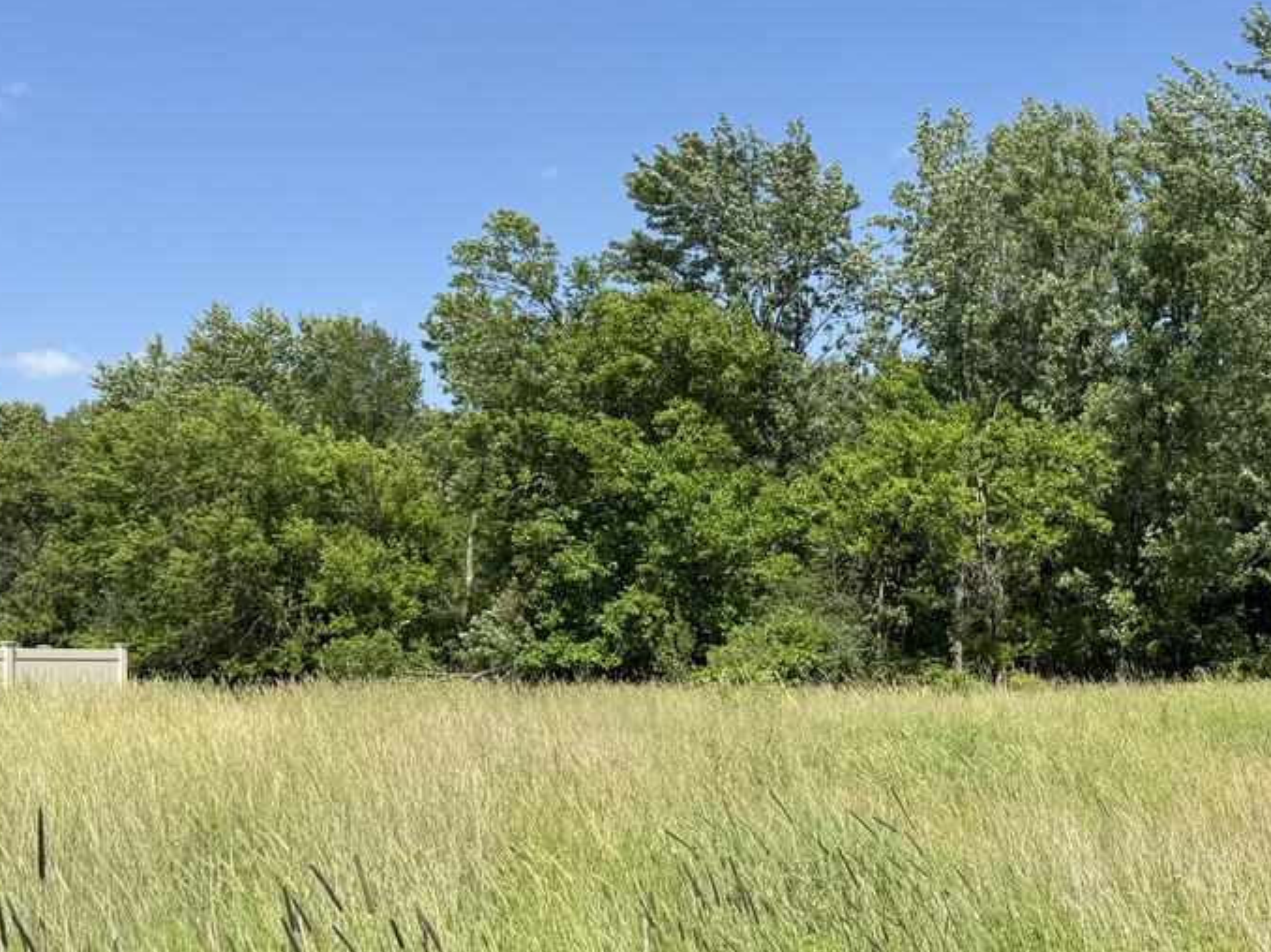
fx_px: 1872
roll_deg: +0.1
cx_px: 992
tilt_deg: +0.3
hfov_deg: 36.4
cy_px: 675
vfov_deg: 28.3
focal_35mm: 51
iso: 80
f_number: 1.78
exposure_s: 1/3413
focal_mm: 6.76
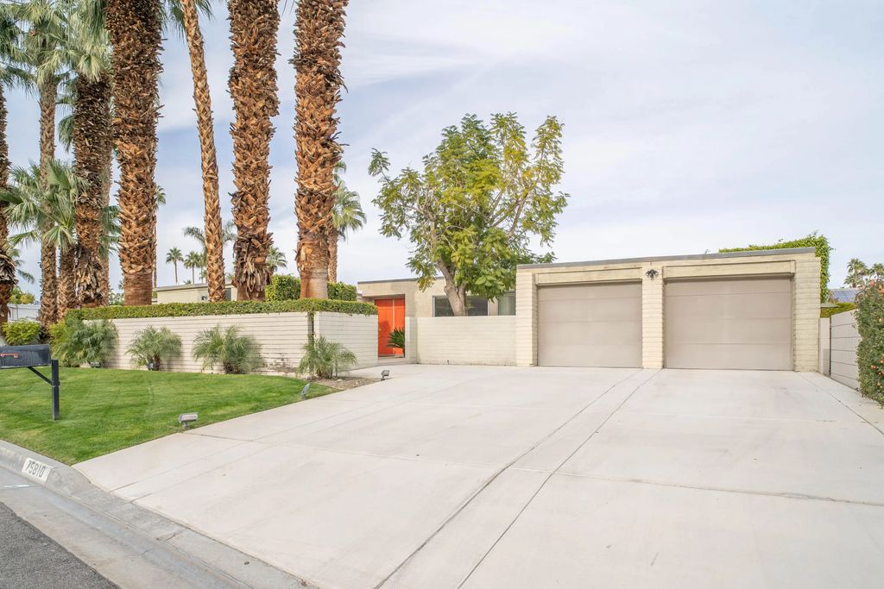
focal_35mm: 21
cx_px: 442
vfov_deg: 58.1
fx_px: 526
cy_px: 351
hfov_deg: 80.0
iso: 320
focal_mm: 18
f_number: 4
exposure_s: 1/2000
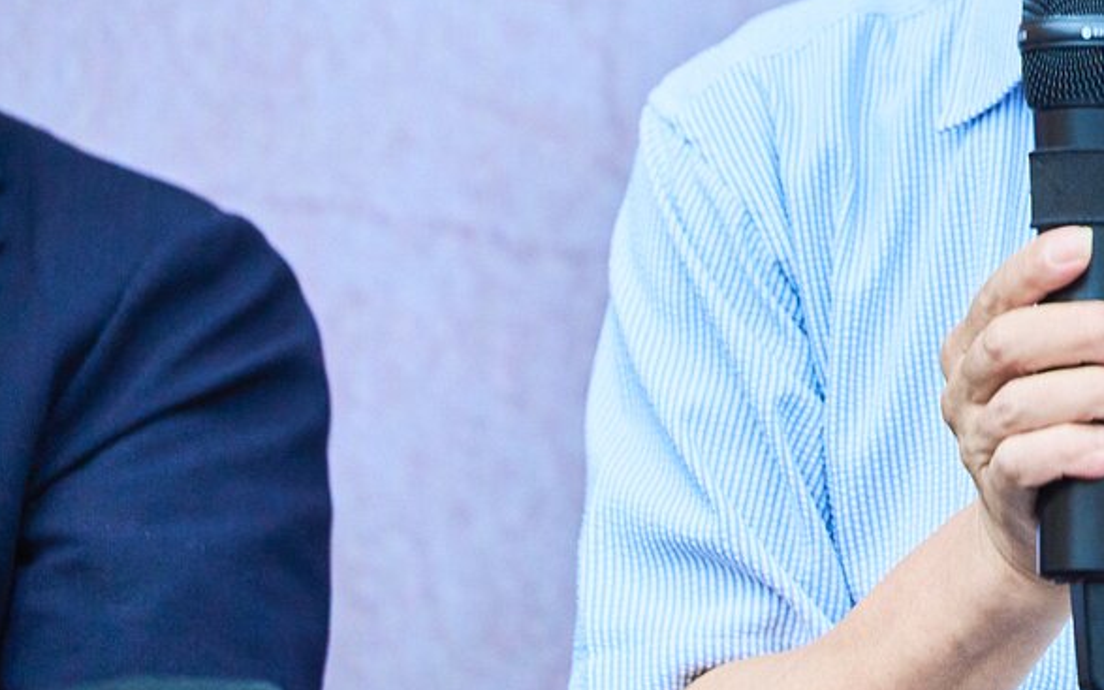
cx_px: 1311
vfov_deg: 4.3
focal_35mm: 304
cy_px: -42
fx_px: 9147
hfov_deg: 6.9
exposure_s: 1/160
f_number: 2.8
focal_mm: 125
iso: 2000
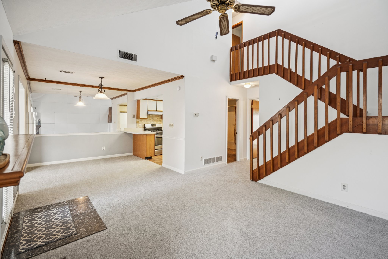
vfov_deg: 73.7
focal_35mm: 16
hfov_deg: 96.7
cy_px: 130
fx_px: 172
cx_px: 194
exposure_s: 1/30
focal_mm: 16
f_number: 5.6
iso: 400
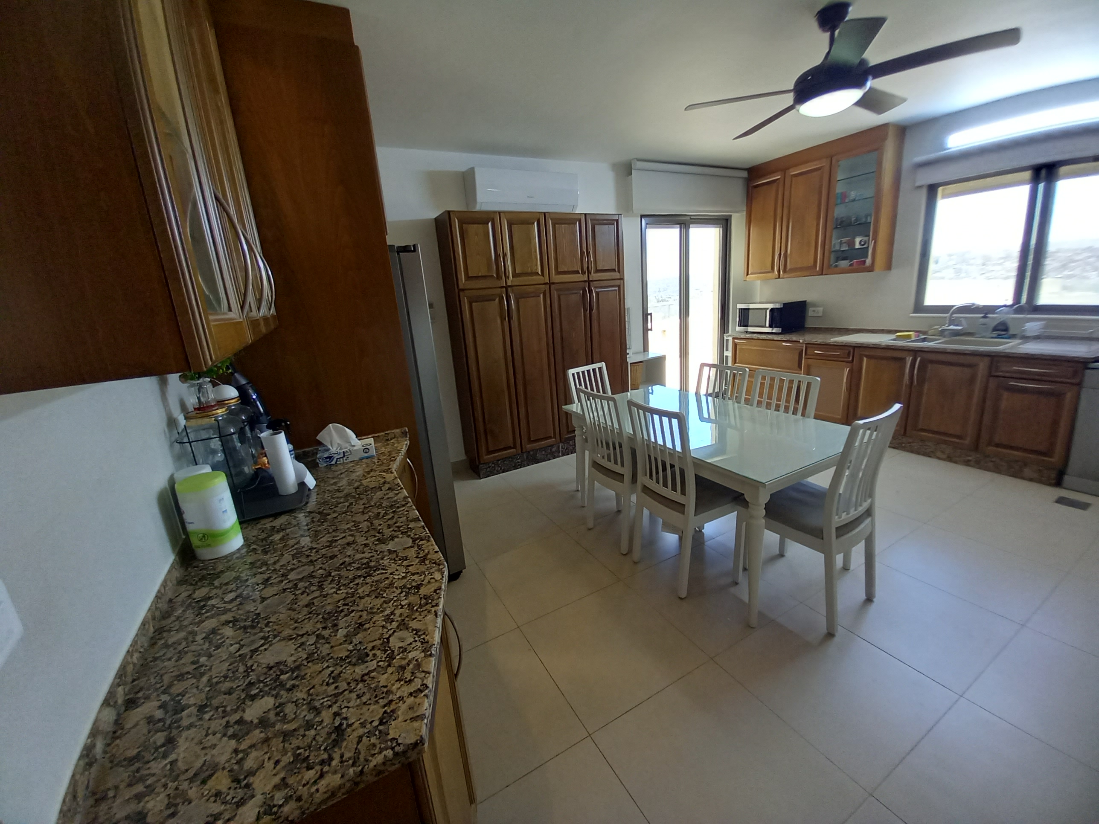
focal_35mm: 13
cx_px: 550
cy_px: 412
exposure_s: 1/100
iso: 100
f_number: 2.2
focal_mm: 1.13
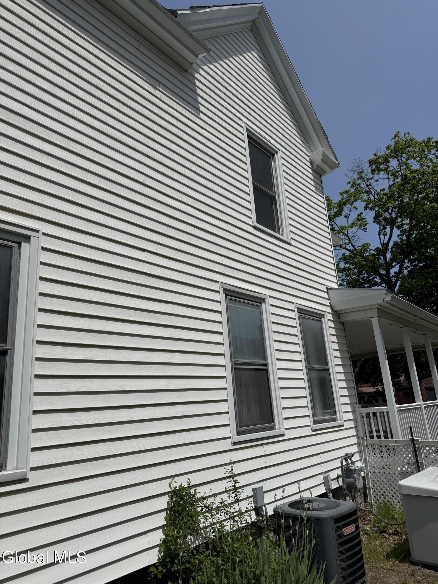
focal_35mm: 24
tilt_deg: +15.0
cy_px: 292
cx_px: 219
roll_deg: +3.8
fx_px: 405
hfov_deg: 56.8
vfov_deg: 71.6
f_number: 1.78
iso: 80
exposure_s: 1/14286
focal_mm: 6.76
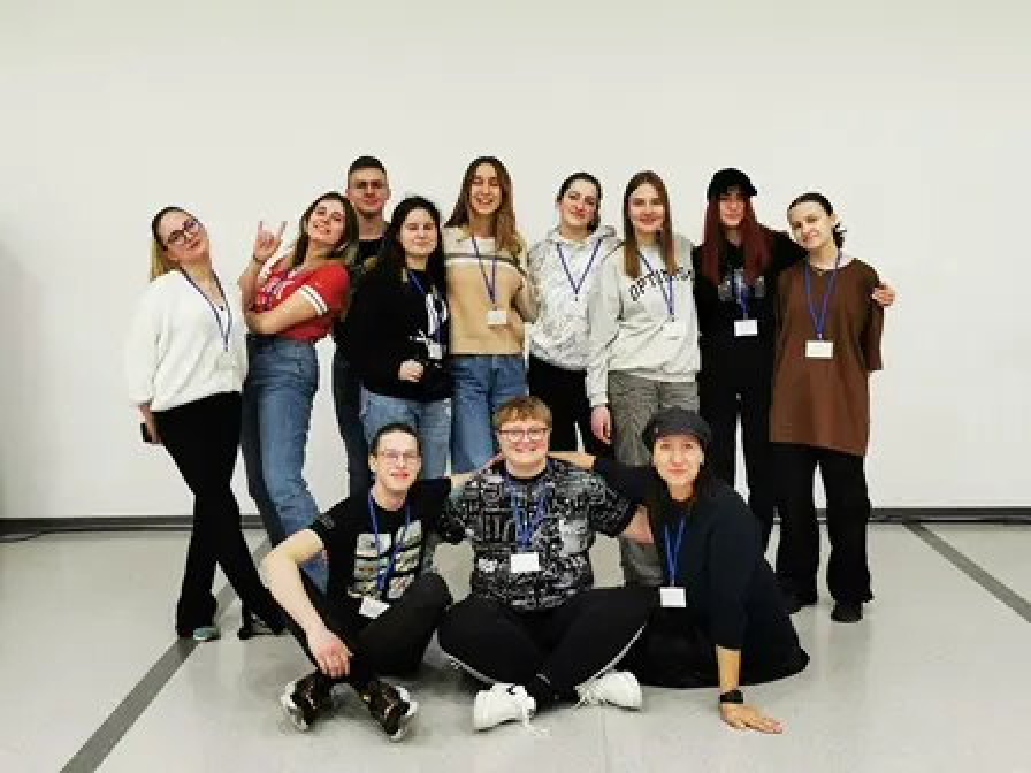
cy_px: 386
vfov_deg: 40.7
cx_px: 516
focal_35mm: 35
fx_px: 1042
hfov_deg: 52.6
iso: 160
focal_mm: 5.56
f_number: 1.6
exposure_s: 1/100
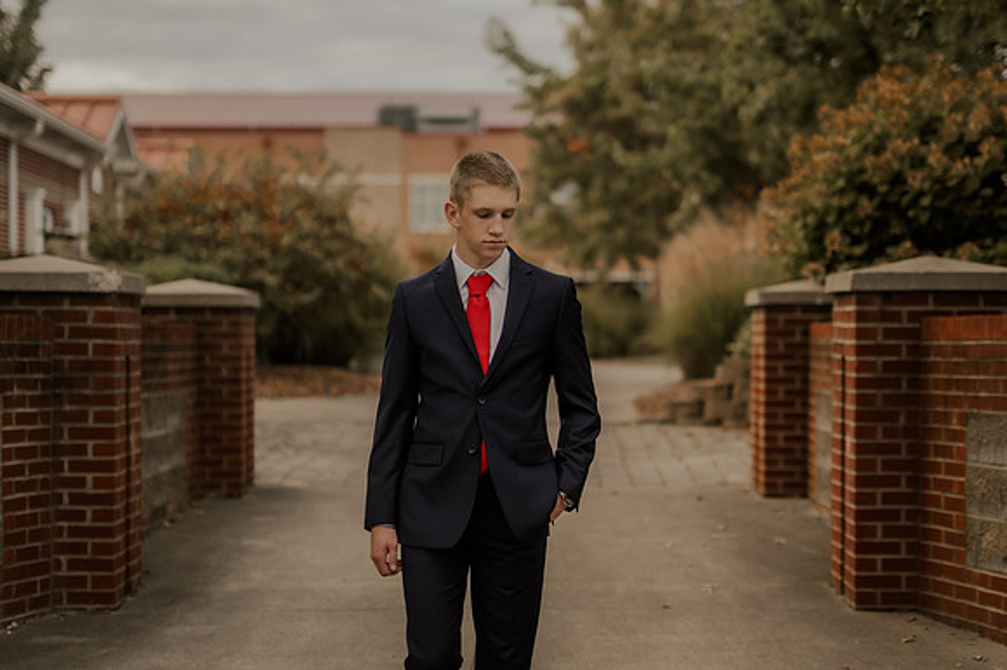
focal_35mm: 75
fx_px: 2097
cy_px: 335
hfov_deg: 27.0
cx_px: 504
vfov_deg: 18.2
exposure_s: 1/320
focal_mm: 50
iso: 100
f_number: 1.4
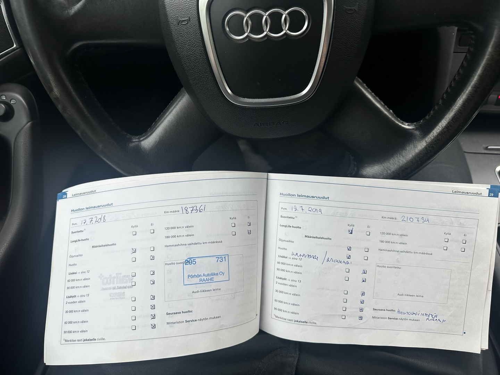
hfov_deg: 71.6
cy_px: 188
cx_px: 250
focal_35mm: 24
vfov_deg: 56.8
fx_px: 347
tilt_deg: -52.1
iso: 80
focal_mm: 6.86
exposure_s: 1/623
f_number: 1.78
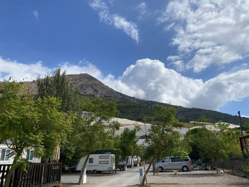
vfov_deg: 53.1
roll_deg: -0.3
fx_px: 187
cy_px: 94
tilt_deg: +17.1
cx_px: 124
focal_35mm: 26
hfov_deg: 67.3
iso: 32
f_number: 1.8
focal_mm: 4.25
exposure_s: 1/6410
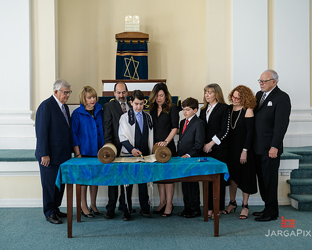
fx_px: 369
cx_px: 138
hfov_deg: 45.7
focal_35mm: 40
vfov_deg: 37.3
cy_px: 124
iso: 400
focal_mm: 35
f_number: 3.2
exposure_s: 1/125
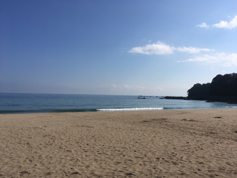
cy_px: 89
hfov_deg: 61.7
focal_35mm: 29
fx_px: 199
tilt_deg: +0.9
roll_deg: -1.5
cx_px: 118
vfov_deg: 48.2
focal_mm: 4.15
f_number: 2.2
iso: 25
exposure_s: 1/3846
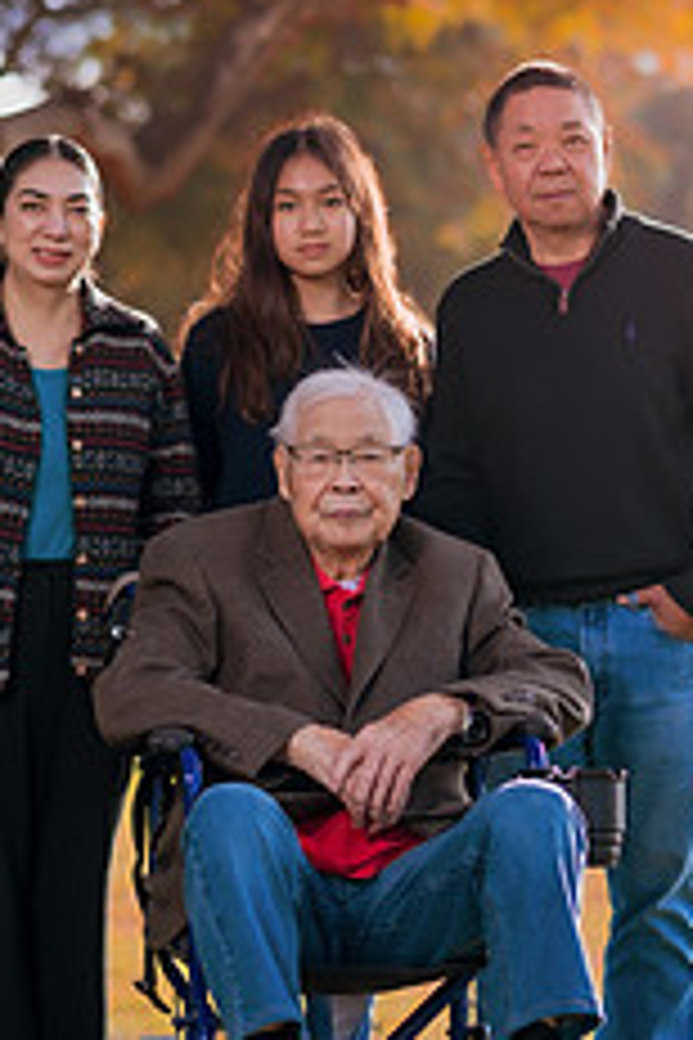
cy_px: 482
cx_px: 346
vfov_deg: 18.1
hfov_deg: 12.1
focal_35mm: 113
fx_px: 3263
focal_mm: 58
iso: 125
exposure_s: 1/2000
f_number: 2.2
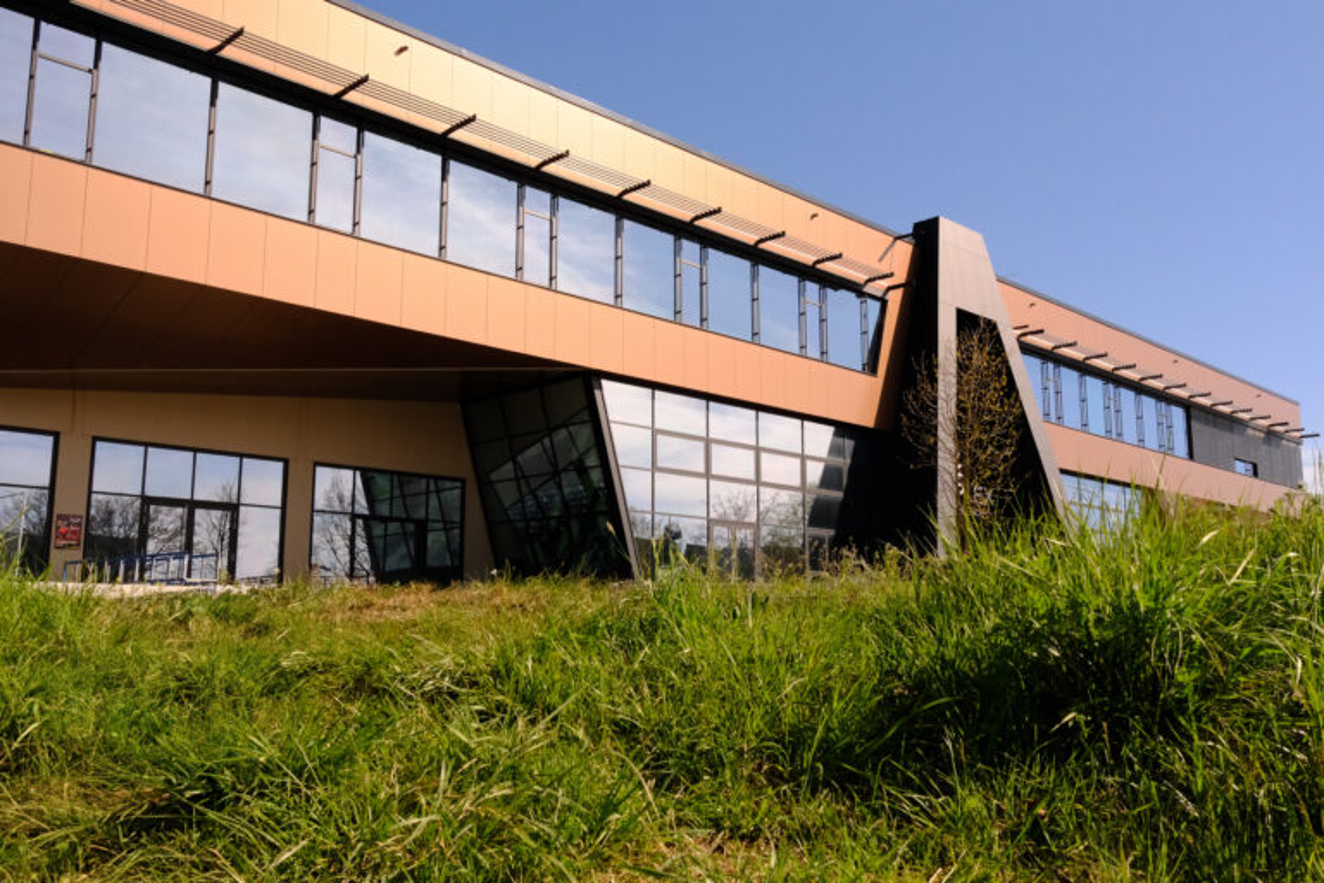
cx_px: 662
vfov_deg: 41.1
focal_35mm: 32
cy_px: 442
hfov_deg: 58.7
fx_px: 1177
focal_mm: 21.4
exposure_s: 1/2000
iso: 1600
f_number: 10
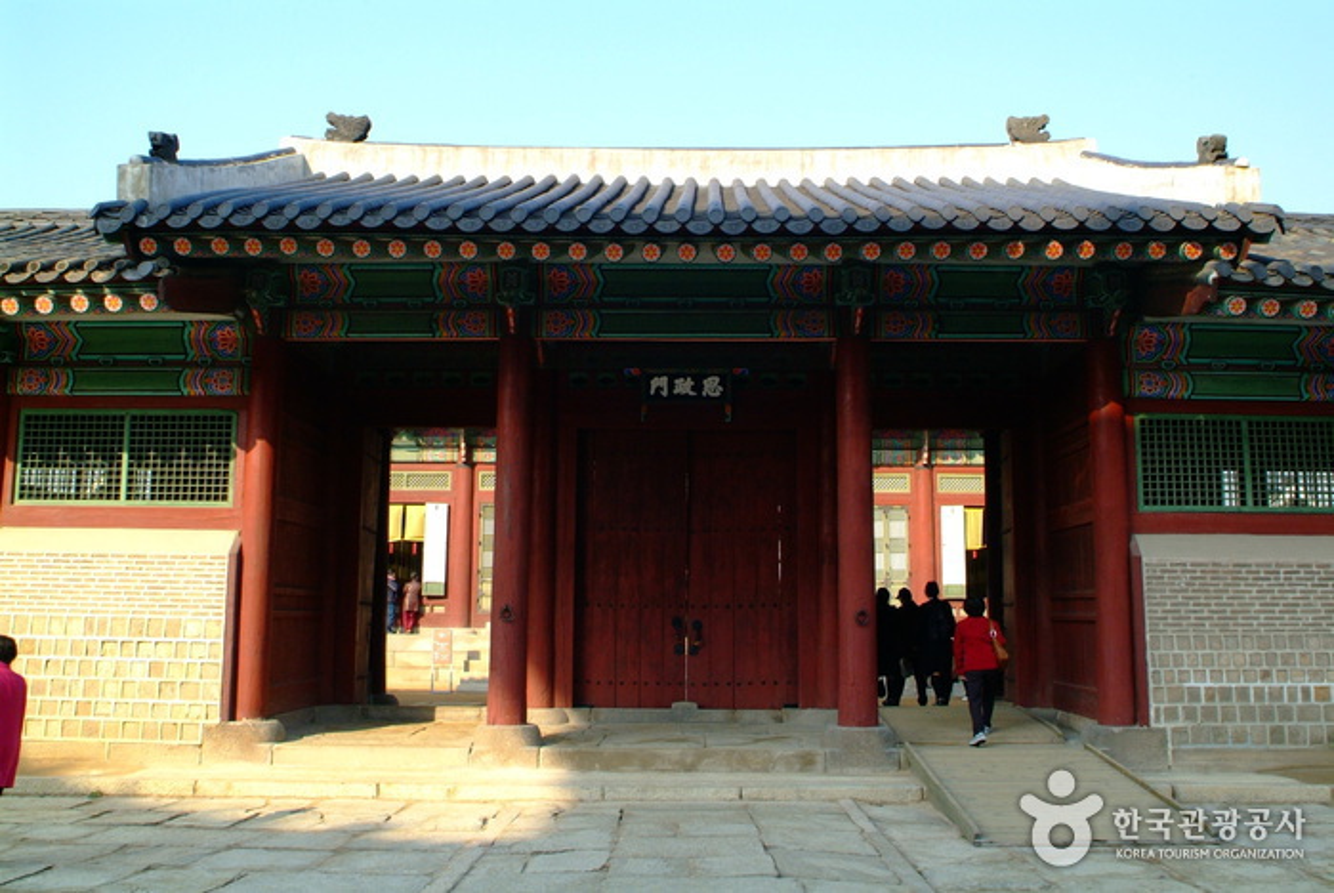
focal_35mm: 30
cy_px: 446
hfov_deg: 61.9
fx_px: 1113
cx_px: 667
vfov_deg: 43.7
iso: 800
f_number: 9.5
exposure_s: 1/350
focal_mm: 20
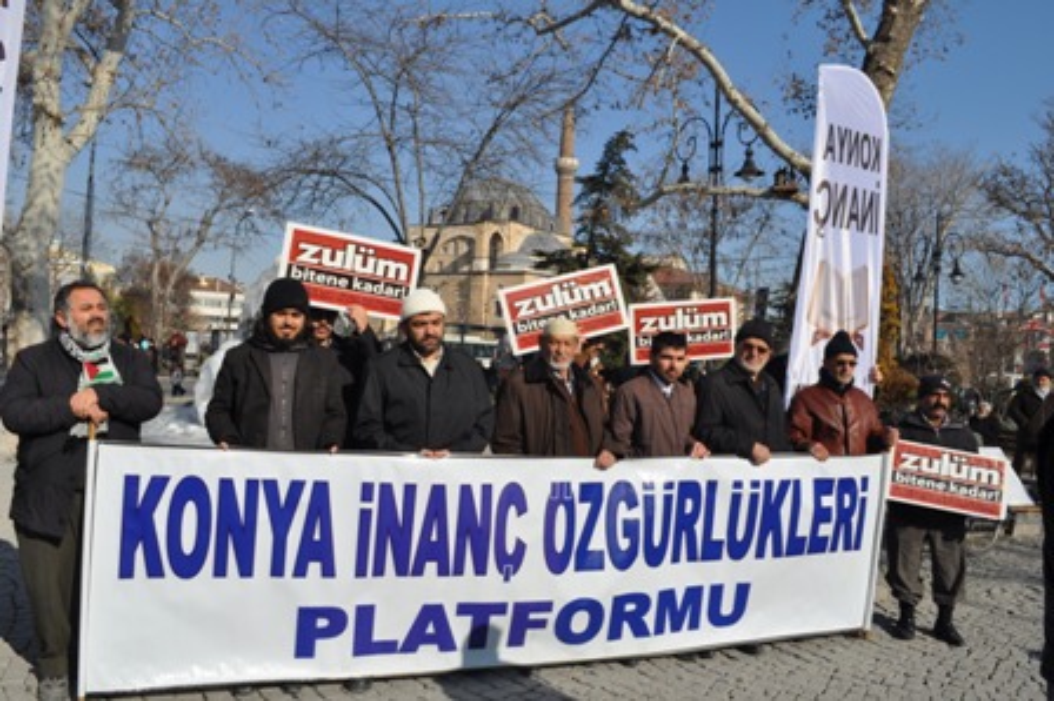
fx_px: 878
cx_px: 527
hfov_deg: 62.0
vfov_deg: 43.5
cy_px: 350
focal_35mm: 30
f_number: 10
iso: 200
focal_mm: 20
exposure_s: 1/400
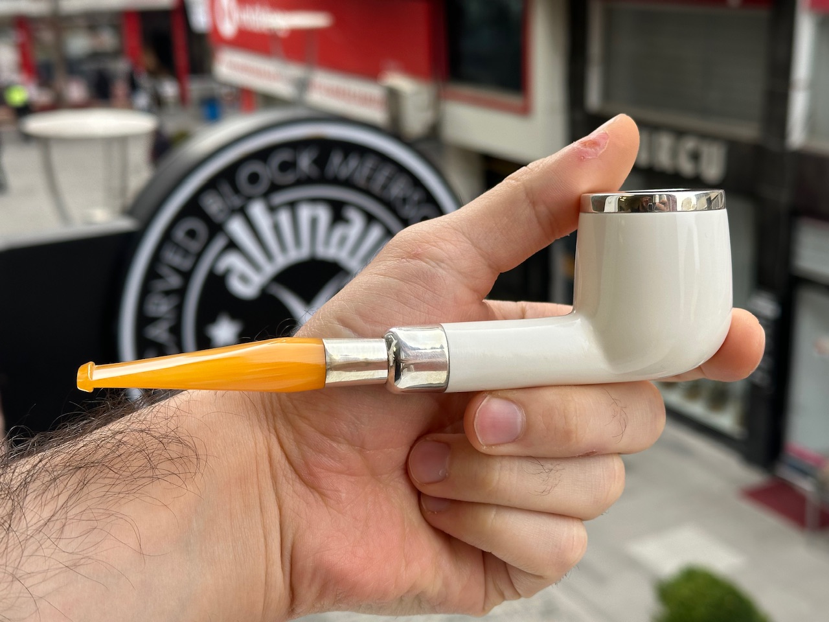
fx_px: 1150
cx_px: 414
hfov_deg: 39.7
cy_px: 311
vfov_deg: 30.3
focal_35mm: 48
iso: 64
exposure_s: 1/694
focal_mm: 6.86
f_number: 1.78
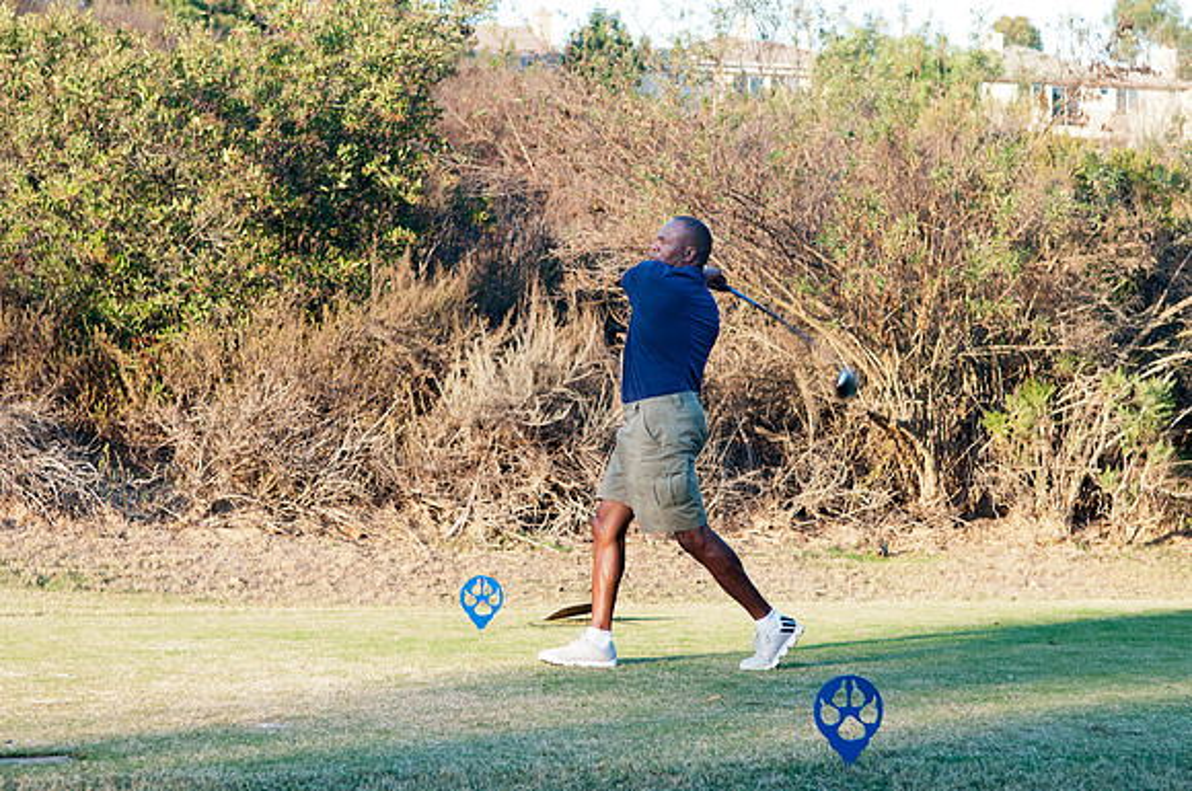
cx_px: 596
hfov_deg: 24.6
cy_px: 396
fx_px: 2728
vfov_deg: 16.5
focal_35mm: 82
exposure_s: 1/160
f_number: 4
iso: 500
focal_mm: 55
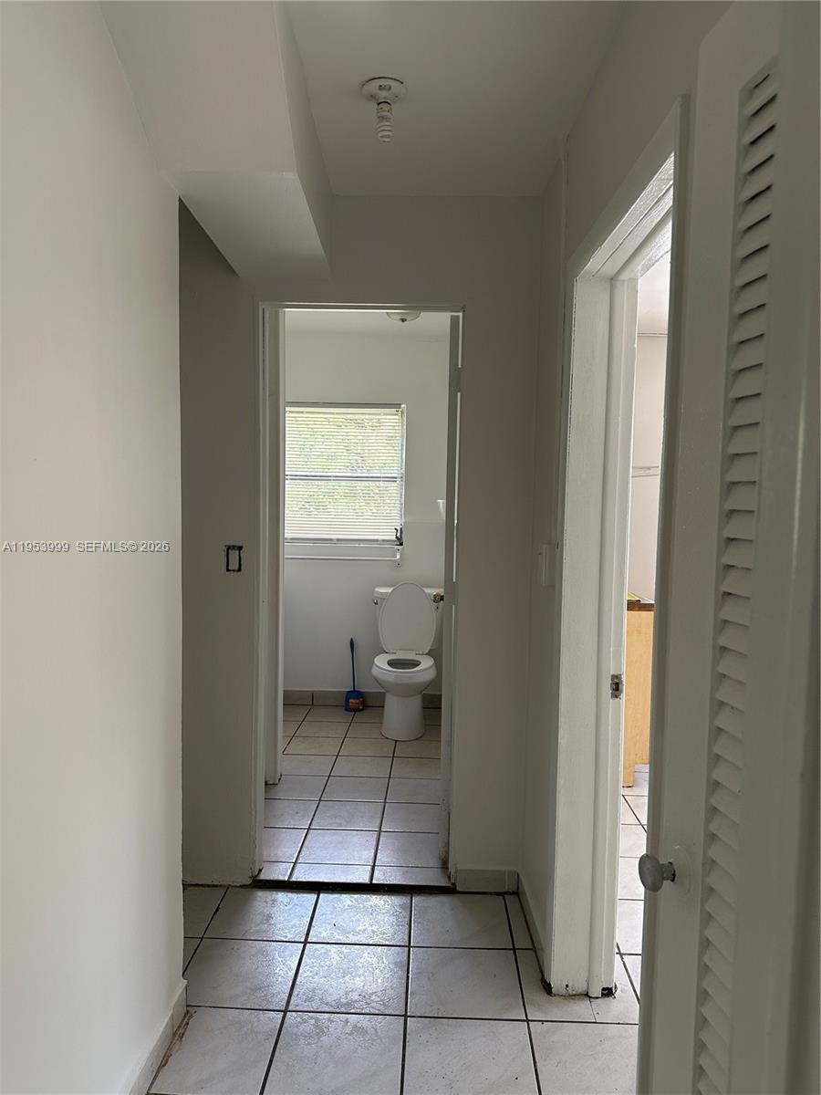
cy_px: 548
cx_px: 410
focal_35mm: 24
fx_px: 759
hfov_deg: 56.8
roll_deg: -1.8
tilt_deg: -4.2
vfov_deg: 71.6
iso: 125
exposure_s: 1/121
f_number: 1.78
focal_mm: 6.86
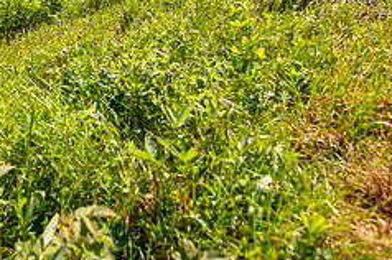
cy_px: -41
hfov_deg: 46.9
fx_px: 424
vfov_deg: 29.9
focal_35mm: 39
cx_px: 77
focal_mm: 16
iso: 100
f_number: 5
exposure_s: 1/400
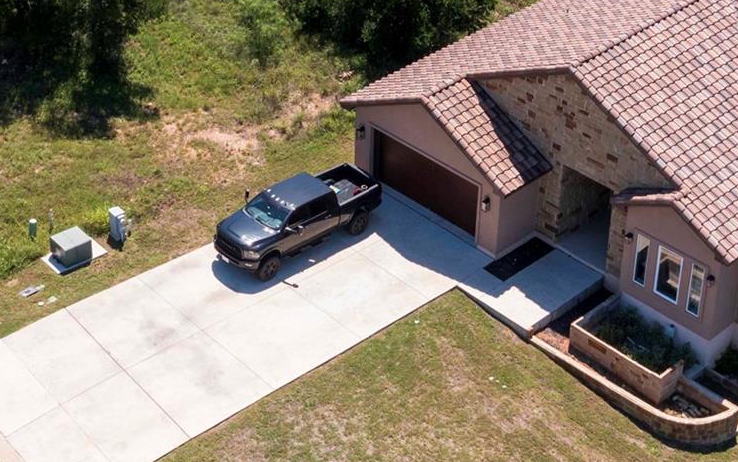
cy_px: -20
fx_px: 1589
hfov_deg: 26.1
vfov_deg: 16.1
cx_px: 309
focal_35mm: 79
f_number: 5.6
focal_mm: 10.26
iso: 100
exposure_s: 1/100
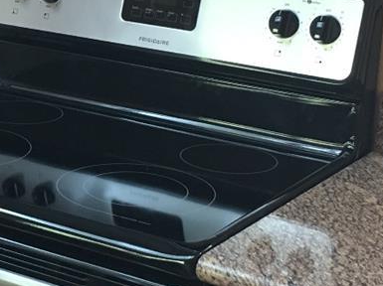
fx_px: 1249
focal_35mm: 113
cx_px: 14
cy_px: 110
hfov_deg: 17.1
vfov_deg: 13.1
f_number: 2.2
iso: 50
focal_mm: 4.15
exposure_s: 1/15
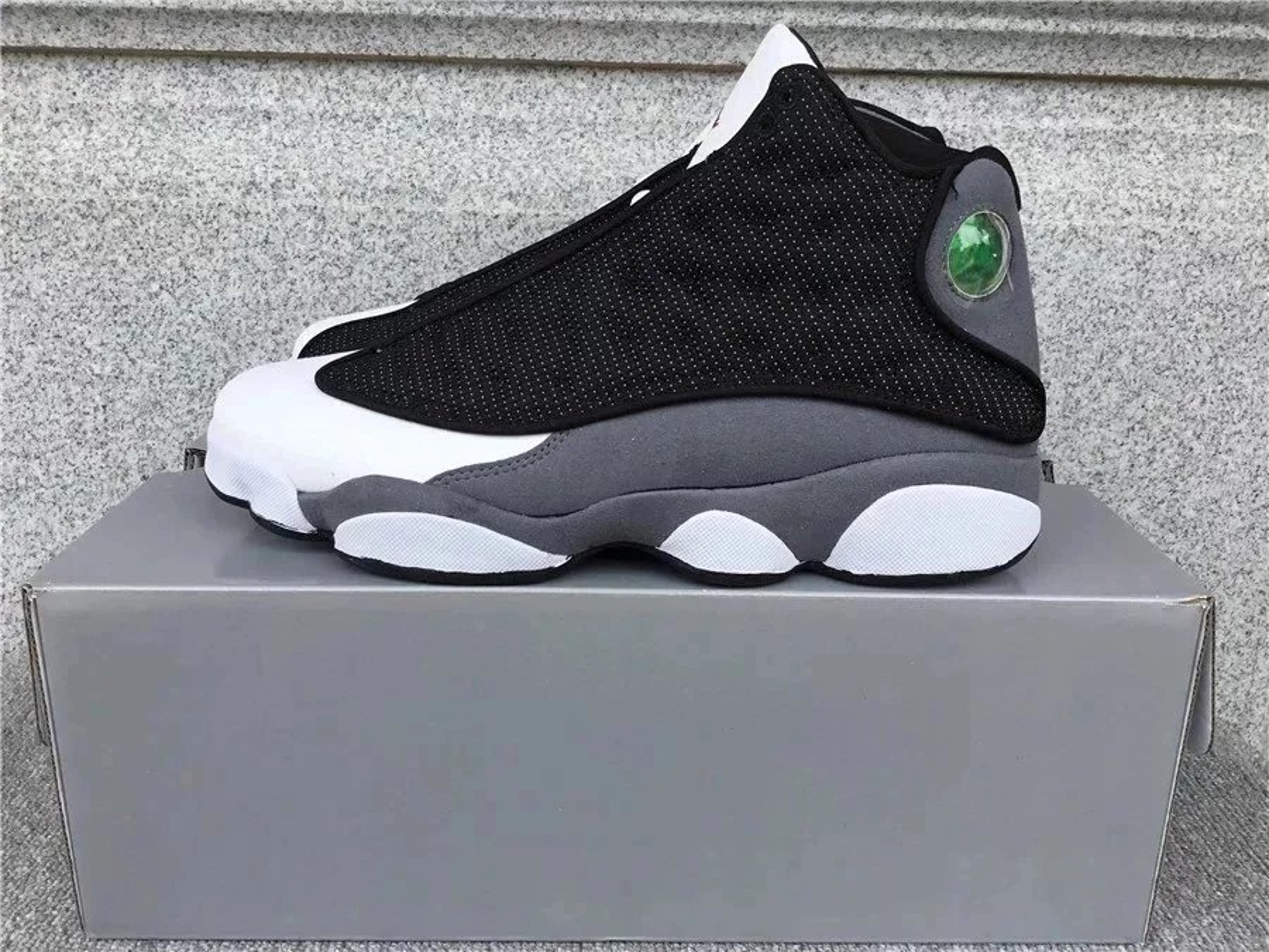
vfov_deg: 45.4
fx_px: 1136
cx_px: 634
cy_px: 476
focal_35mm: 31
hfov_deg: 58.4
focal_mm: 3.3
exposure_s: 1/407
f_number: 2.4
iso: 25
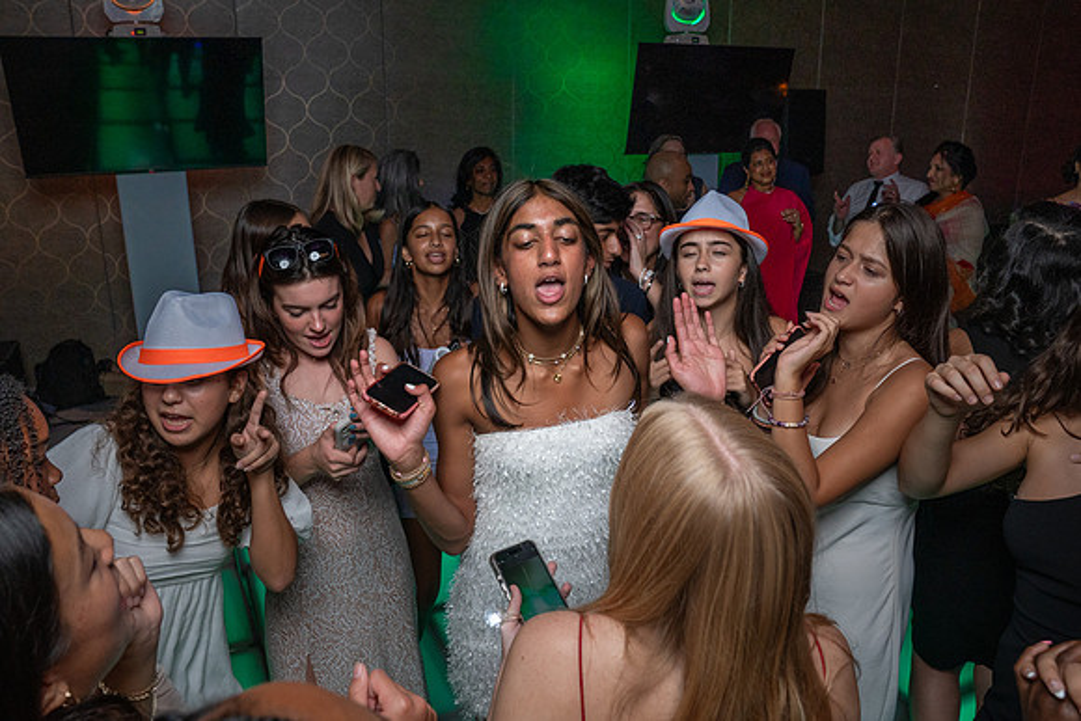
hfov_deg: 67.6
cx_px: 514
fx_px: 807
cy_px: 348
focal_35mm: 27
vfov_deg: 48.2
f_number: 5.6
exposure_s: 1/200
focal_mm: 24
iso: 2000
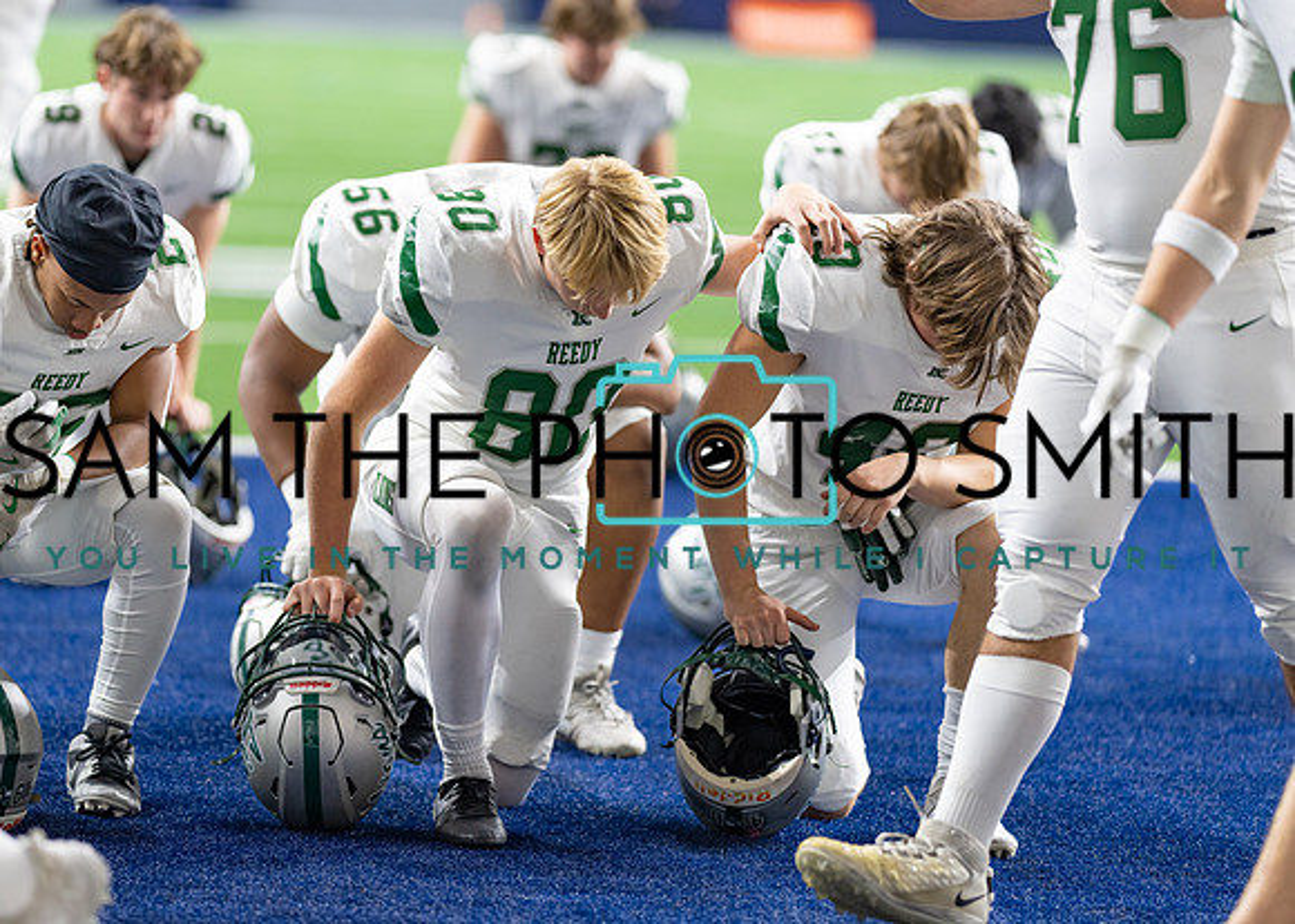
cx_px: 482
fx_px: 6097
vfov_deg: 8.7
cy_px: 466
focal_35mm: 166
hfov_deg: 12.1
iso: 500
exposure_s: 1/400
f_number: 1.8
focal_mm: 135
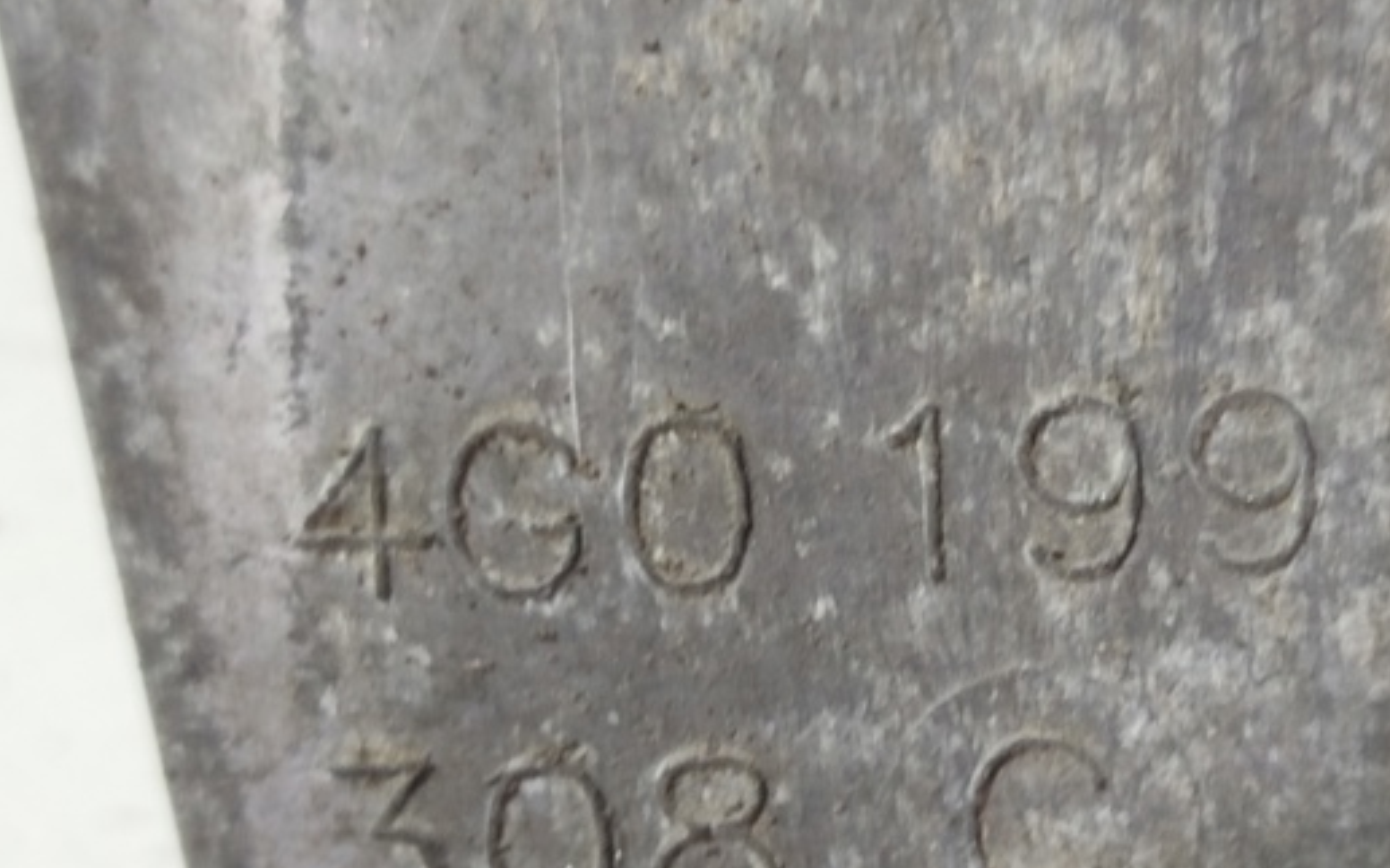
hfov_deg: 32.4
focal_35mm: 63
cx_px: 793
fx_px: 2386
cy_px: 618
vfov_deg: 20.5
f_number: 1.7
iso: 250
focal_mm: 5.31
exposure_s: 1/33
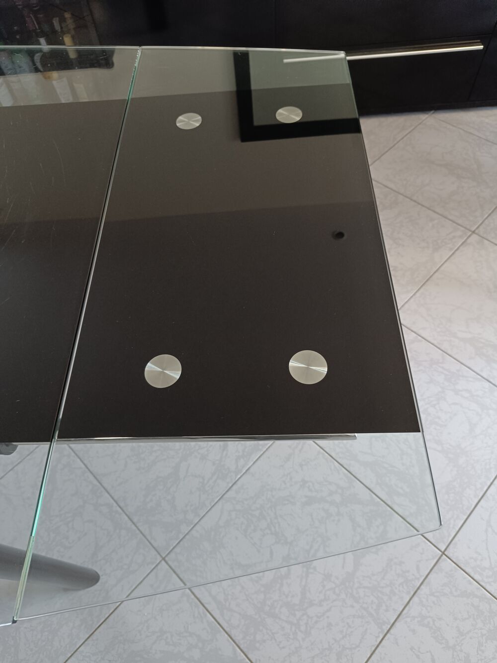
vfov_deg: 71.6
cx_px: 248
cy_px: 332
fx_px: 459
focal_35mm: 24
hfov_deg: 56.8
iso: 975
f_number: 1.88
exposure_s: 1/25
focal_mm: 5.59
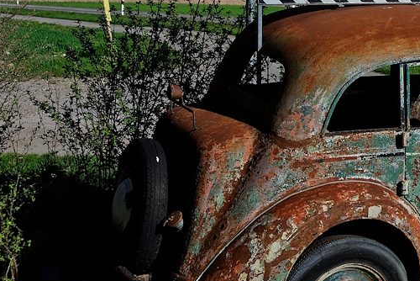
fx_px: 981
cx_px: 445
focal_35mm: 84
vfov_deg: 16.3
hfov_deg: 22.9
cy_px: 99
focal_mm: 35
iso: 64
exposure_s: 1/500
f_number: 7.1
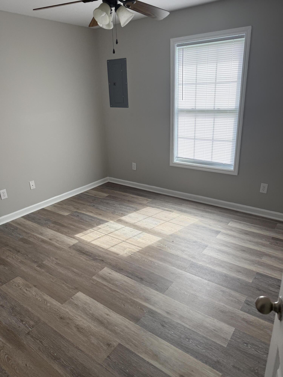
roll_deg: +2.6
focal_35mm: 24
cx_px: 142
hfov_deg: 56.8
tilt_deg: -18.6
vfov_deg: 71.6
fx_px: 262
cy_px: 188
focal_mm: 6.76
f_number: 1.78
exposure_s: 1/295
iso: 100
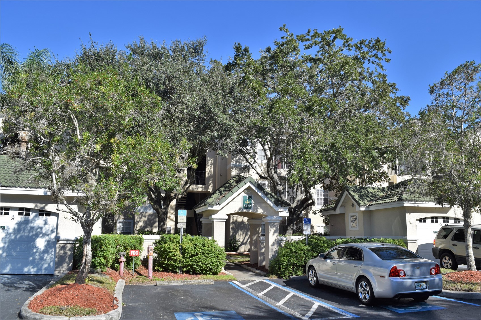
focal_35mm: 27
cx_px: 240
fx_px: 361
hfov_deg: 67.4
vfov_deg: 47.9
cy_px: 160
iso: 200
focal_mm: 18
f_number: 10
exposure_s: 1/400
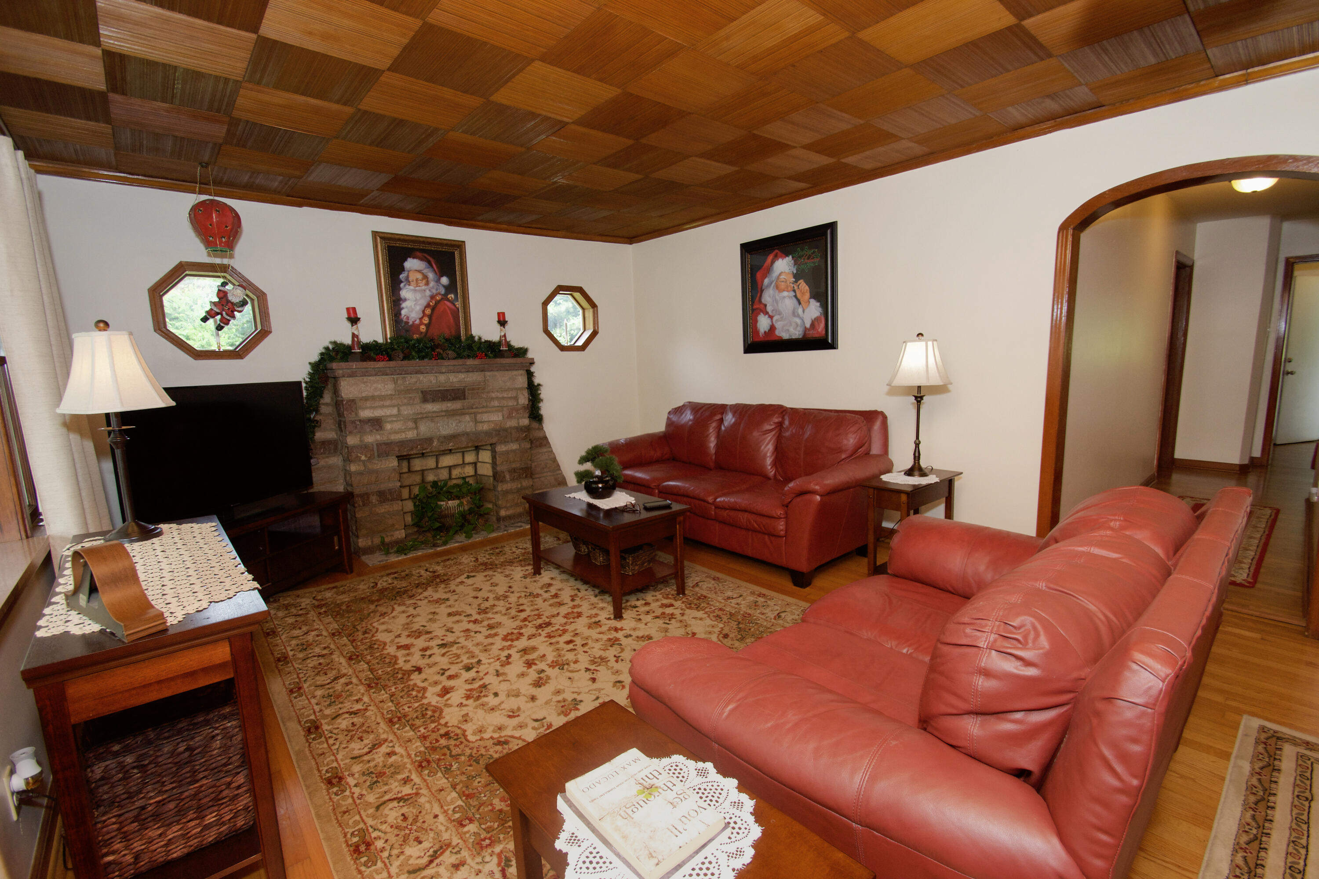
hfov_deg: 100.4
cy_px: 440
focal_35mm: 15
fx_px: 550
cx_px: 660
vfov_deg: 77.3
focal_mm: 10
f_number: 5
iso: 640
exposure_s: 1/160
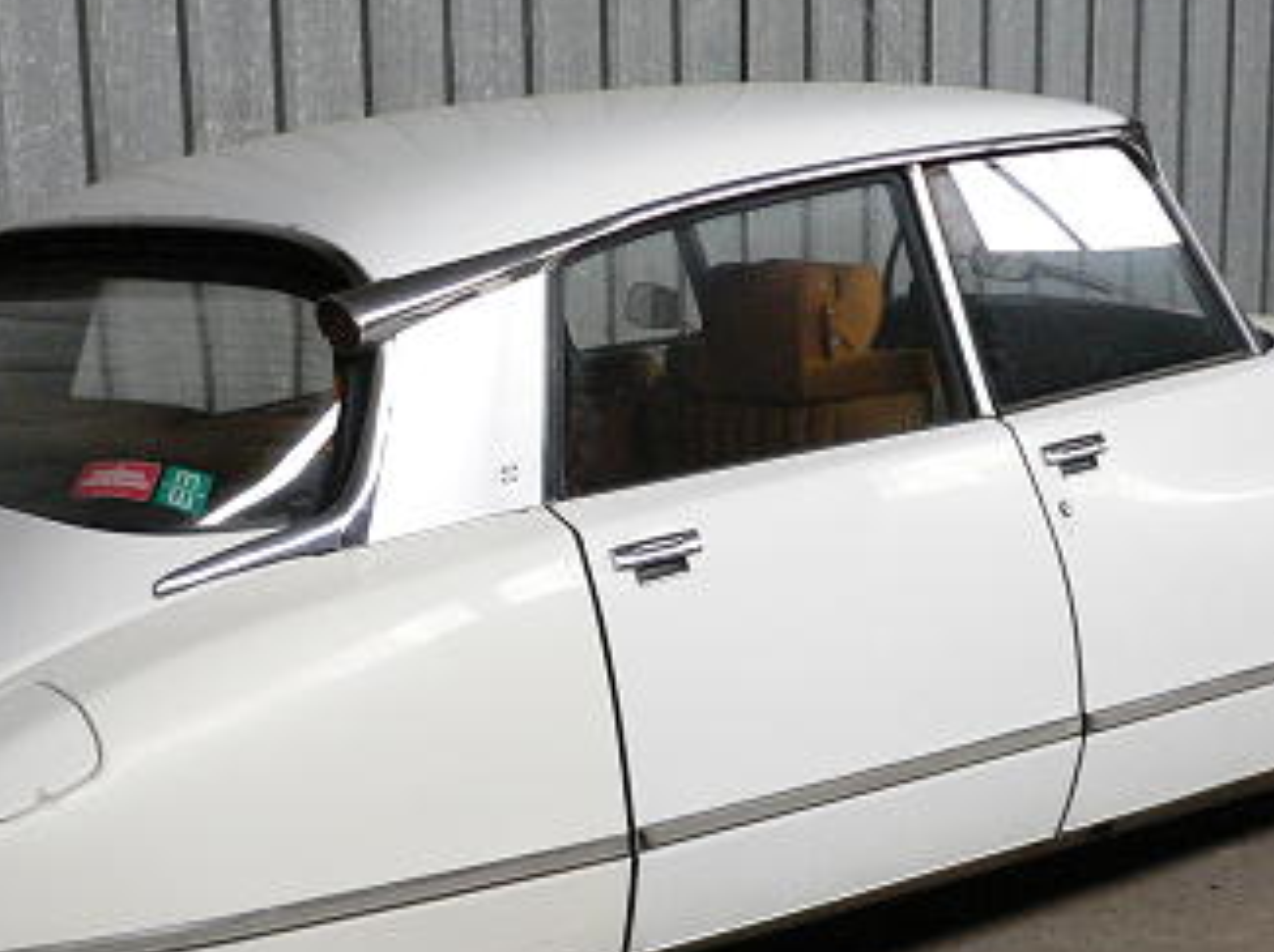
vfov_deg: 21.0
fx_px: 2537
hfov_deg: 28.1
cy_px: 752
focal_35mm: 69
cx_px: 521
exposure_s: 1/10
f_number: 2.8
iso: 200
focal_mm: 5.8
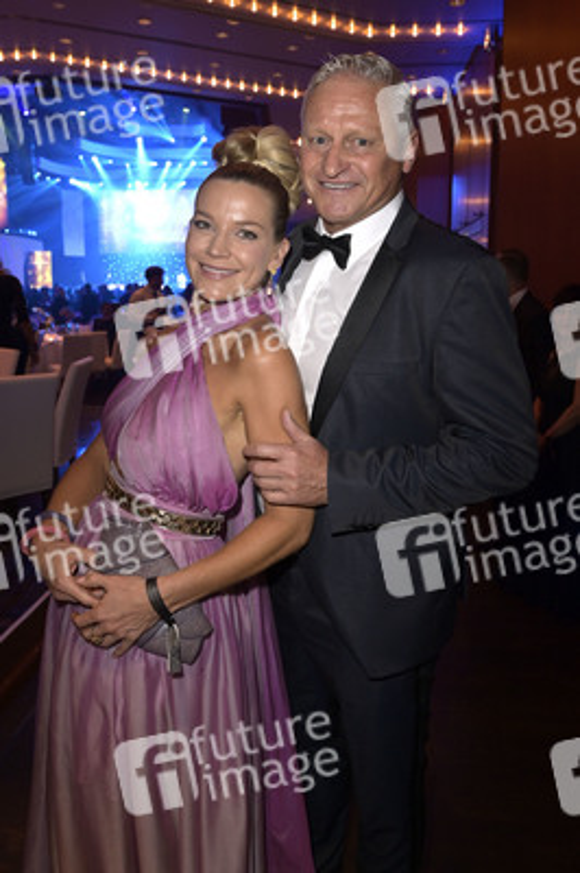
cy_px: 436
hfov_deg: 47.9
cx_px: 290
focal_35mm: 27
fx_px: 654
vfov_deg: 67.4
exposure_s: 1/60
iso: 2500
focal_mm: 27
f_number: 5.6
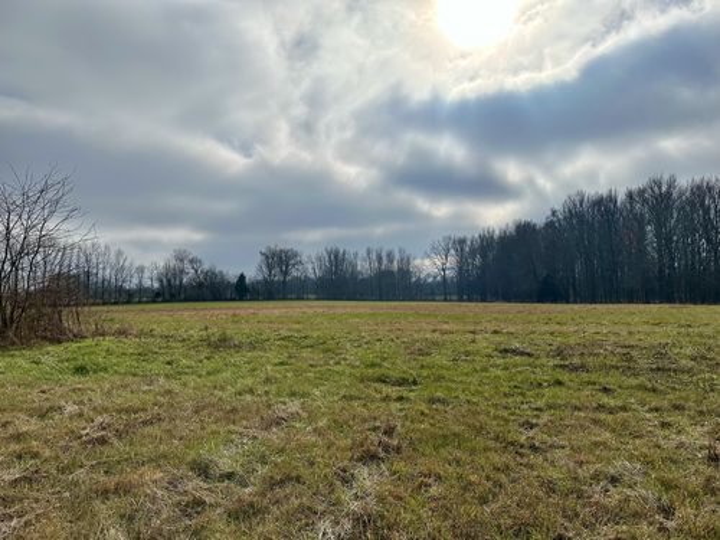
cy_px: 270
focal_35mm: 24
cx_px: 360
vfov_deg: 56.8
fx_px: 499
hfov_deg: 71.6
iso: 80
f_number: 1.78
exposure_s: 1/18519
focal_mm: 6.86
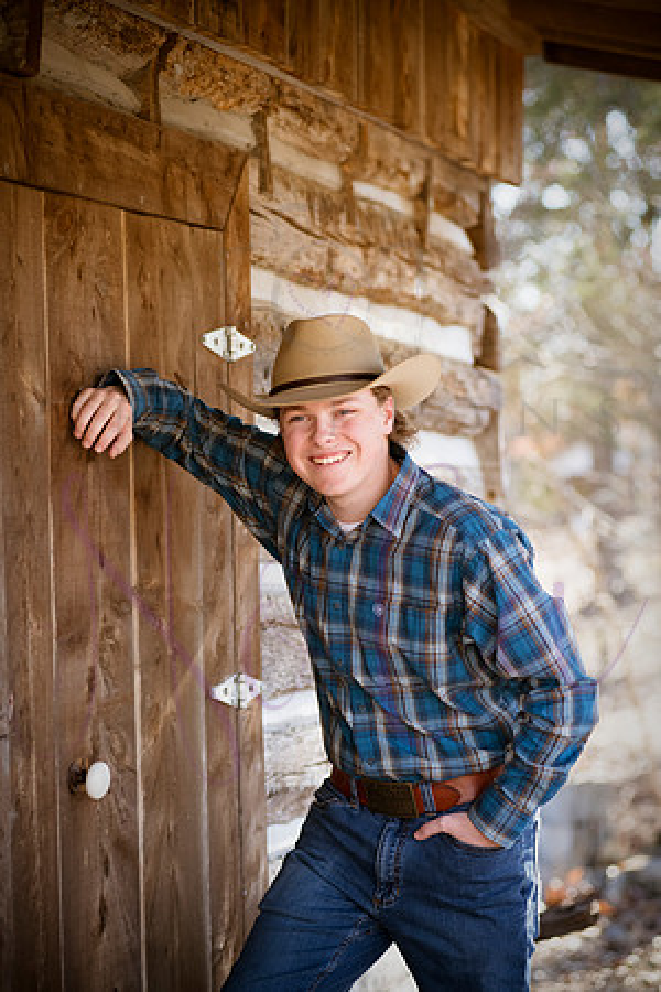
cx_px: 330
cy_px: 496
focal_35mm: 105
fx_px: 2892
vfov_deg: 19.5
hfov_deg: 13.0
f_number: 4
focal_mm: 105
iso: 800
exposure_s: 1/500
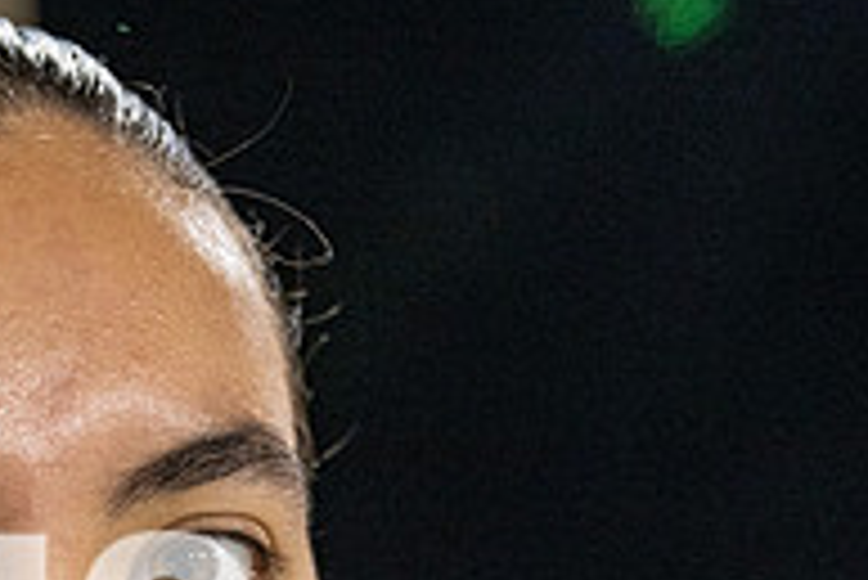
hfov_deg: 25.9
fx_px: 1737
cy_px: 744
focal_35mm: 72
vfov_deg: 17.8
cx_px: -90
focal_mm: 24
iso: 2000
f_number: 3.2
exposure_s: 1/500
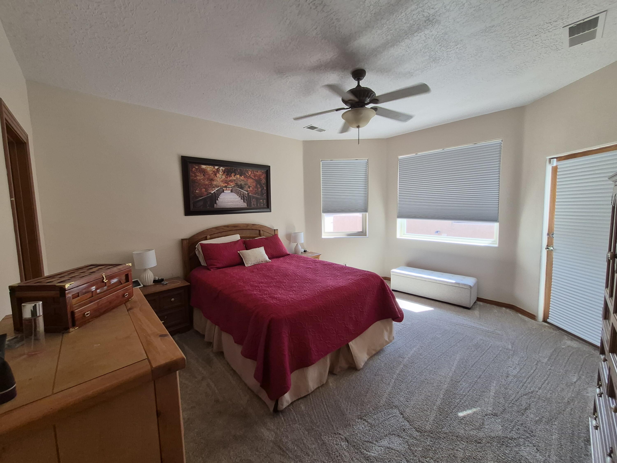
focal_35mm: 13
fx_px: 232
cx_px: 308
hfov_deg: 106.2
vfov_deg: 89.9
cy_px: 232
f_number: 2.2
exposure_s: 1/60
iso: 80
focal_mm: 1.74
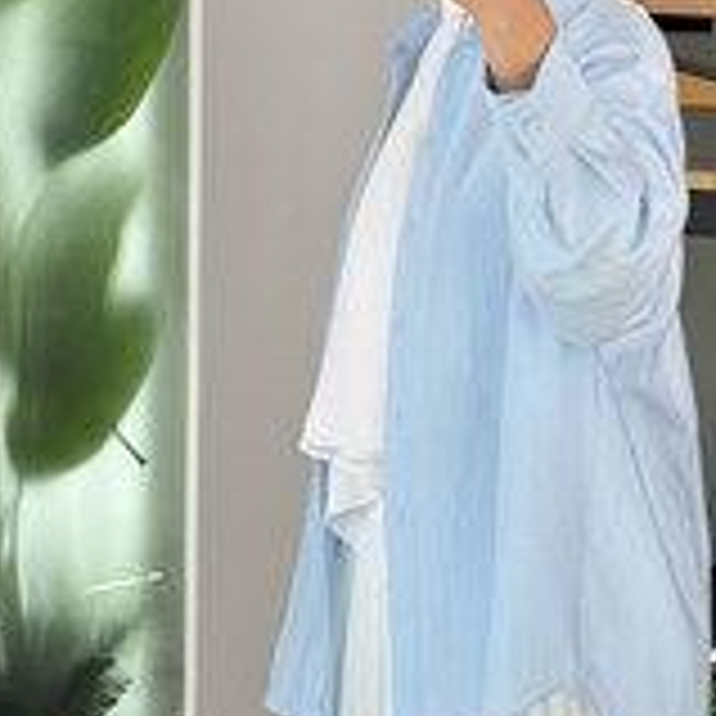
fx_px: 2574
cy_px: 124
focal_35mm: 110
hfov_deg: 15.8
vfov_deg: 15.7
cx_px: 531
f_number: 1.78
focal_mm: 6.76
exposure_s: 1/357
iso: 64
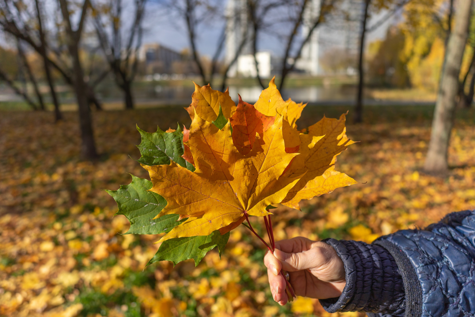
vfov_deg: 53.1
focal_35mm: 24
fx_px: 317
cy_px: 158
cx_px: 238
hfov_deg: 73.7
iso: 100
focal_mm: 24
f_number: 2.8
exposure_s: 1/2000
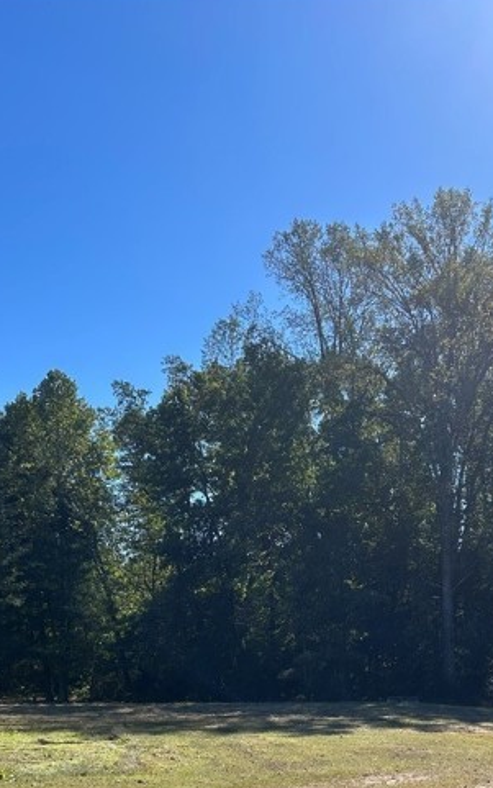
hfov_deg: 29.2
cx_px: 278
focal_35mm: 44
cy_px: 618
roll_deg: +0.7
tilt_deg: +2.3
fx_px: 945
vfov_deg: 43.4
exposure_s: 1/3356
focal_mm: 5.7
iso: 50
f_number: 1.5
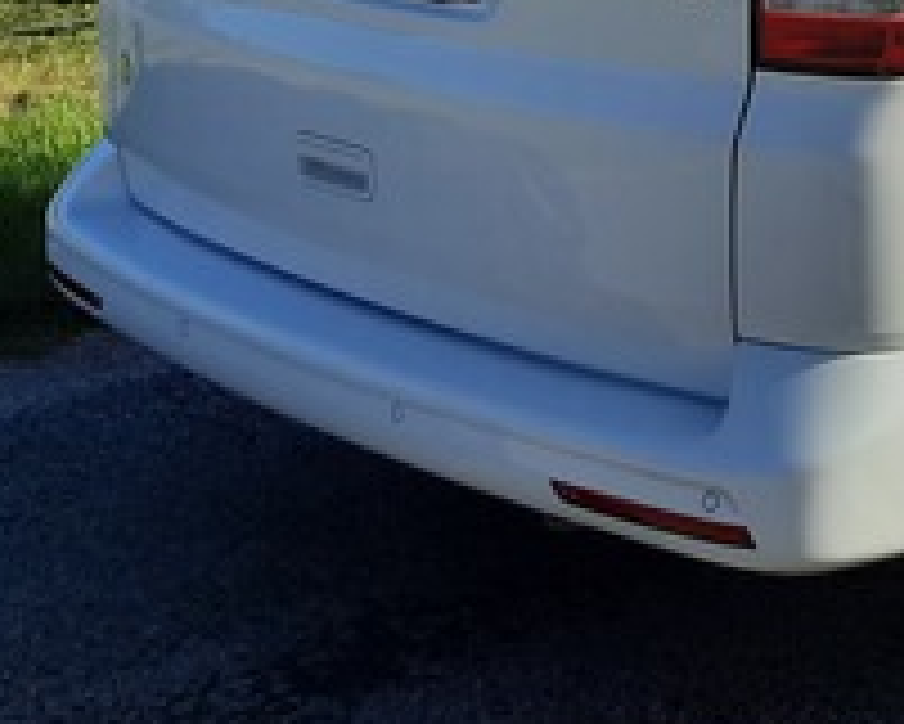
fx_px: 2436
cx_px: 1084
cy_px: -474
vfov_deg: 15.2
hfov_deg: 19.8
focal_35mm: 91
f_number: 2
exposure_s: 1/1653
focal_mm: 4.6
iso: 32
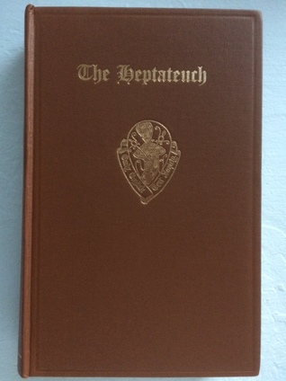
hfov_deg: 48.2
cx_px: 143
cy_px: 190
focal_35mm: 29
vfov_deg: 61.7
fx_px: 319
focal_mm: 4.15
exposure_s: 1/15
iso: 400
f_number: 2.2
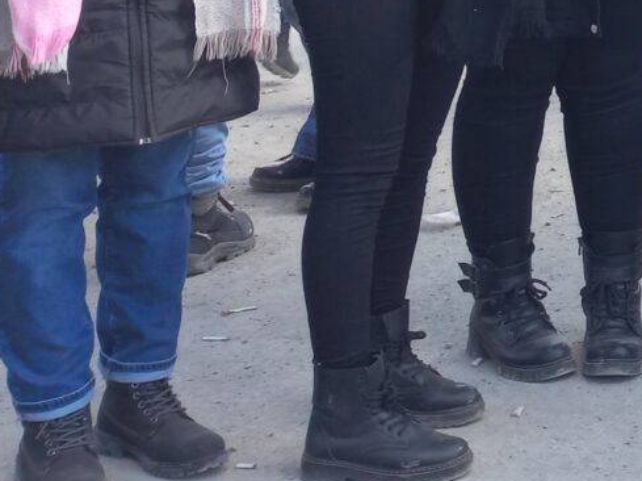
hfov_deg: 13.3
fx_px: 2428
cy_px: -417
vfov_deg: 10.5
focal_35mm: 131
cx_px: 1220
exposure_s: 1/108
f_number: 1.8
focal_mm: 4.6
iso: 25
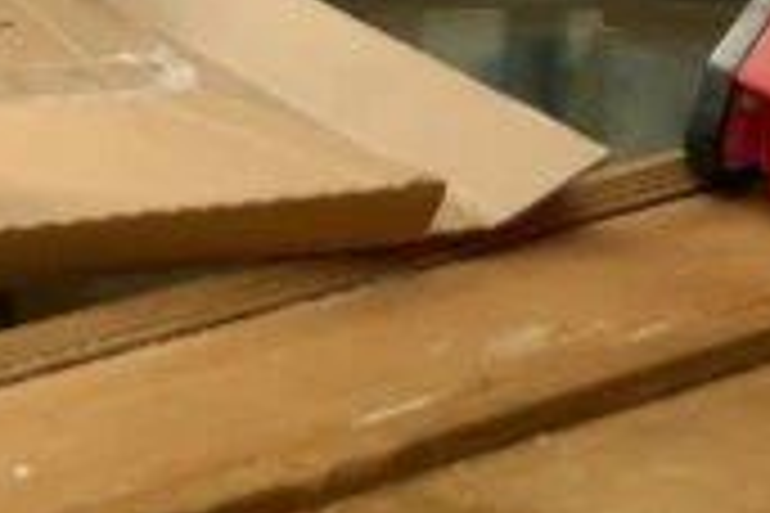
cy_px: -374
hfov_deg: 11.6
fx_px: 3465
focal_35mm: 162
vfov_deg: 8.2
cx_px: -693
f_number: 3.2
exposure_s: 1/200
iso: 640
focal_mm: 36
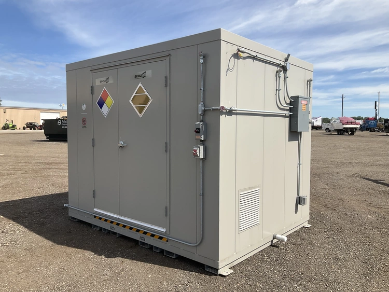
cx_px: 194
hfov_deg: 61.6
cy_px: 146
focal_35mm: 29
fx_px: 326
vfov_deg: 48.3
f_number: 1.8
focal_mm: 3
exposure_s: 1/2058
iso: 25
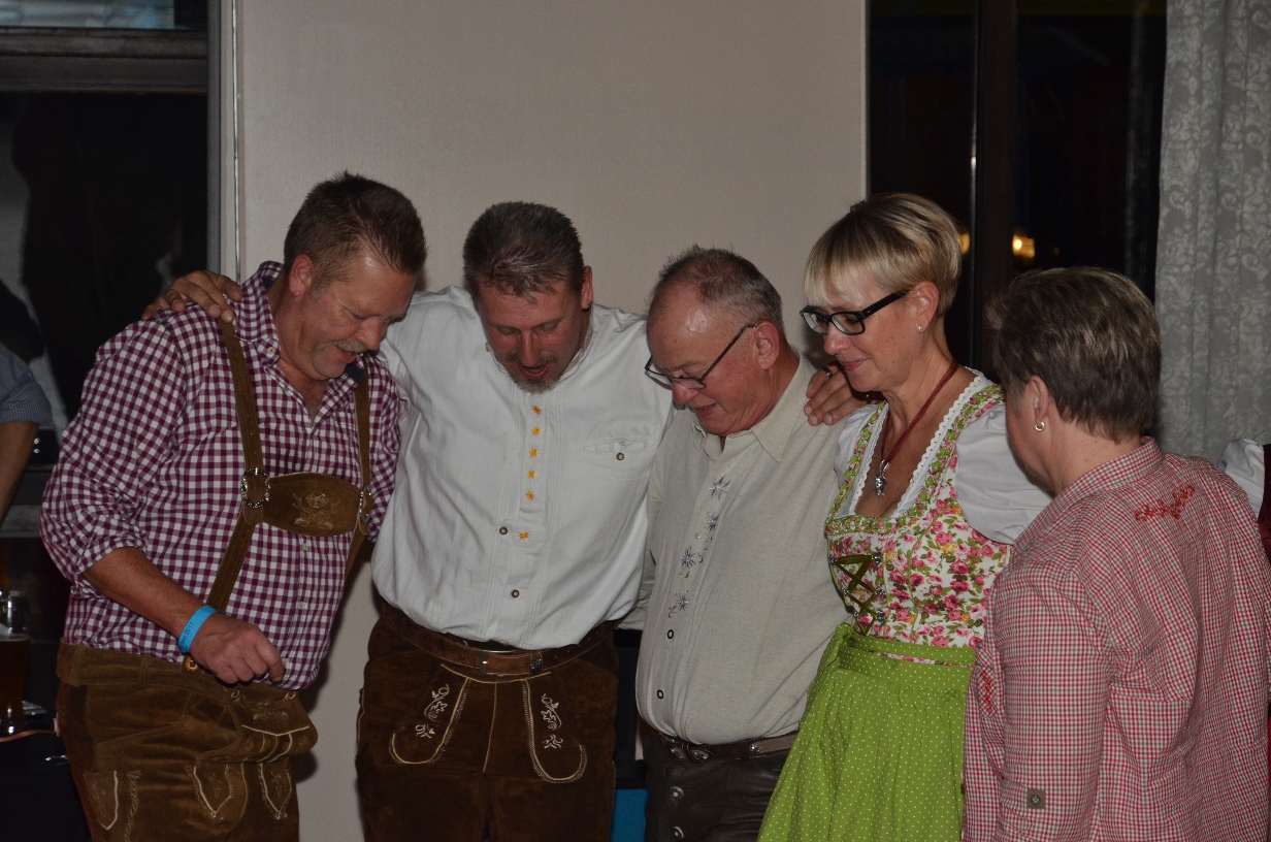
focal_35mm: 93
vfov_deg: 14.6
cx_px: 636
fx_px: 3277
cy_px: 421
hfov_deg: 22.0
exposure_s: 1/60
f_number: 5.3
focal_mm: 62
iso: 800
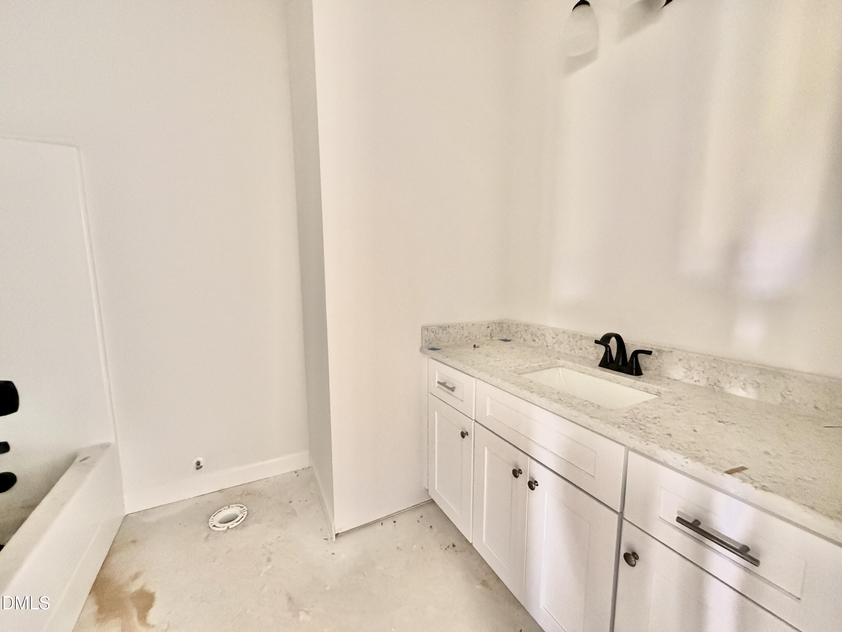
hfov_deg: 102.1
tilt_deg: -7.4
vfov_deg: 85.7
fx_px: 341
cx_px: 421
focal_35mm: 14
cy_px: 316
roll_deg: +0.0
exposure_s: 1/60
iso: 800
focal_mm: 2.22
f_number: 2.2
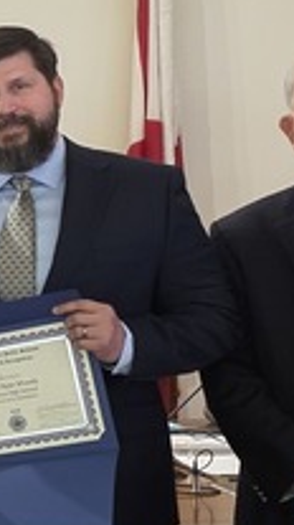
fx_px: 1723
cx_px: -662
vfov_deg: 17.3
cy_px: 309
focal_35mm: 124
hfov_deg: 8.0
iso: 320
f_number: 1.7
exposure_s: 1/120
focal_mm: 6.25
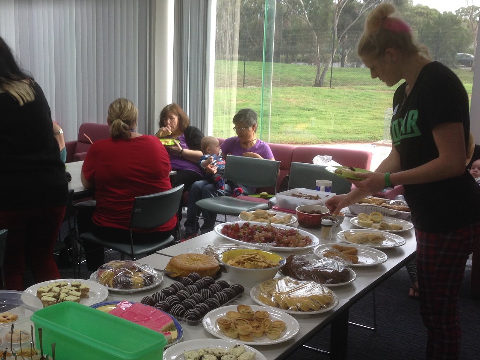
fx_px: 666
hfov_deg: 39.2
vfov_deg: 30.3
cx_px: 157
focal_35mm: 48
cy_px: 177
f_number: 2.4
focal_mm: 4.12
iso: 64
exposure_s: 1/40
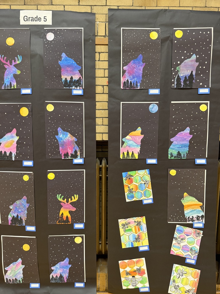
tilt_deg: -7.6
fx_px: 203
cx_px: 110
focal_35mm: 24
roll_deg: -0.8
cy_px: 147
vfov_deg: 71.6
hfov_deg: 56.8
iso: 400
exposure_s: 1/60
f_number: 1.78
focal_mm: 6.76
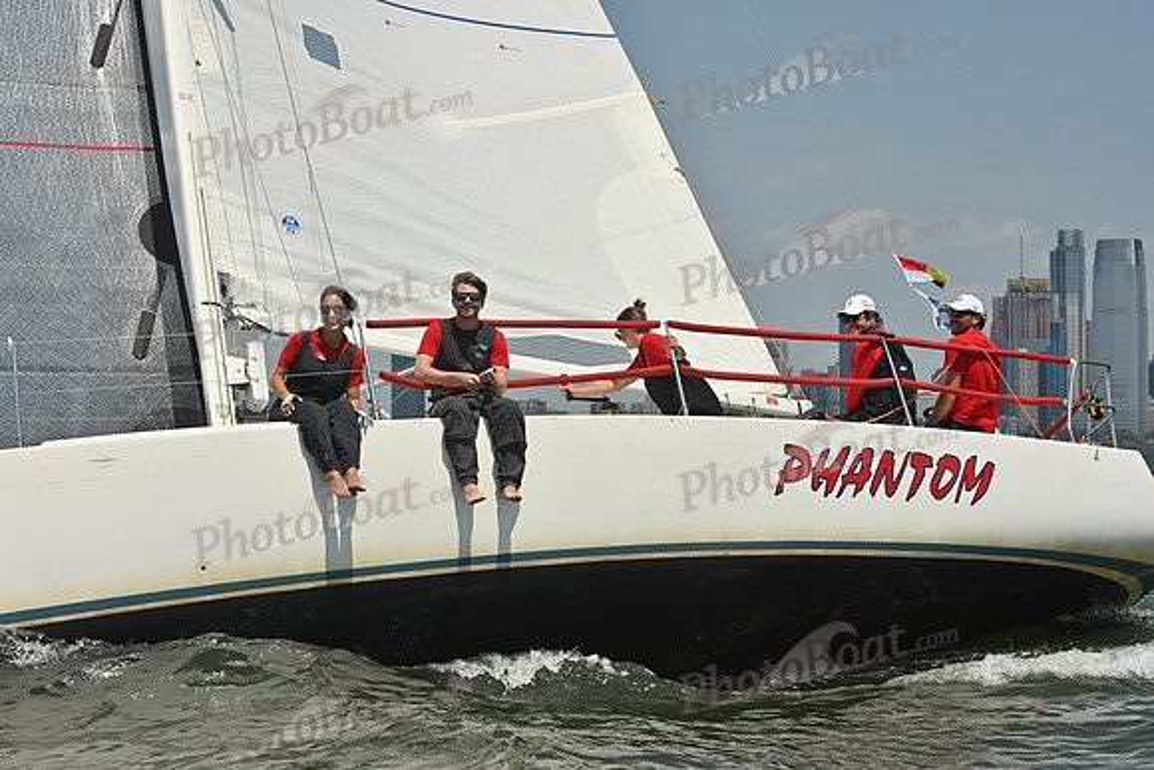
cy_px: 385
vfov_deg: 16.7
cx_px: 577
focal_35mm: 82
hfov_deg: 24.8
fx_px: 2629
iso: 320
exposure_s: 1/1250
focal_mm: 82
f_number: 11
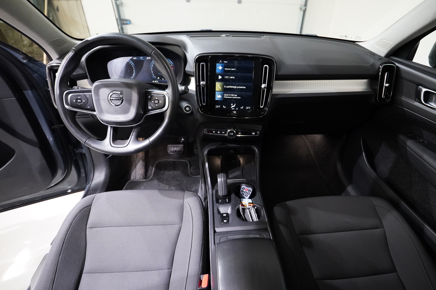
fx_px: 218
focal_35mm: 18
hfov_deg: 89.9
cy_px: 136
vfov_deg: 67.3
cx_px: 230
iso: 6400
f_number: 2.8
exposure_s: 1/160
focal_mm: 16
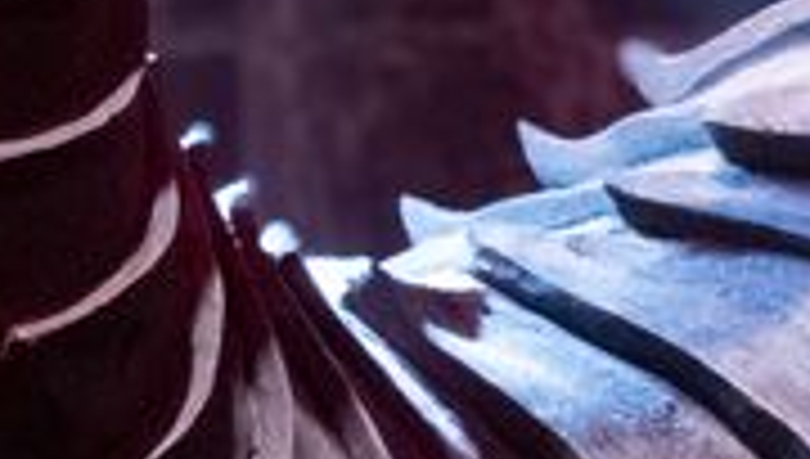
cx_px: 2222
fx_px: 9725
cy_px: 709
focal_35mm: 452
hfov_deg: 4.6
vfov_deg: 2.7
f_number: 4
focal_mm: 32.5
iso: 5000
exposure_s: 1/50
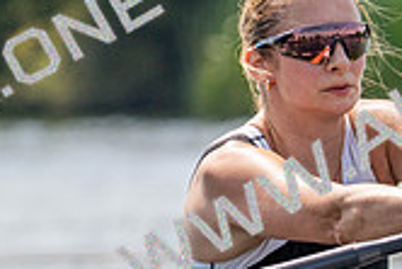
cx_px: 417
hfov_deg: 2.0
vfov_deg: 1.3
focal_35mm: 1042
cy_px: 294
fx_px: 11646
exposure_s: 1/1600
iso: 200
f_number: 5.6
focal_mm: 298
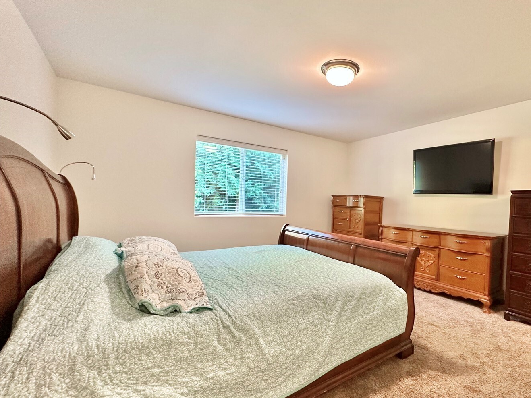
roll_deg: -2.3
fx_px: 261
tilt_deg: -1.5
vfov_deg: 74.7
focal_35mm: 17
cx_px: 322
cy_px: 210
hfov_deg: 89.7
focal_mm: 2.22
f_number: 2.2
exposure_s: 1/60
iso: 400
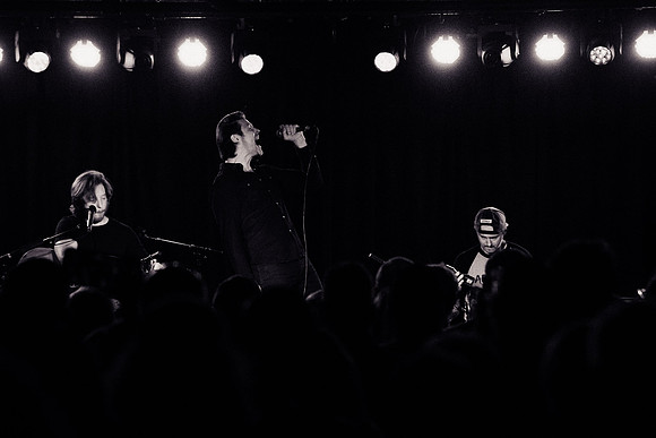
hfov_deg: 13.6
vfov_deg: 9.1
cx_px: 274
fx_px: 2758
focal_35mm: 151
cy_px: 229
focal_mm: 130
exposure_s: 1/640
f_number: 4
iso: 2500
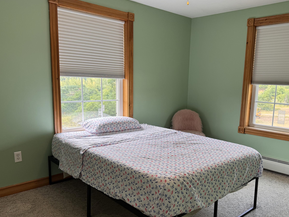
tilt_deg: -9.2
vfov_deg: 46.7
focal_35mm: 30
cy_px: 123
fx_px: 250
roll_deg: -1.2
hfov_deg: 59.8
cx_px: 162
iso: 64
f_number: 1.78
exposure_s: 1/120
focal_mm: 6.76
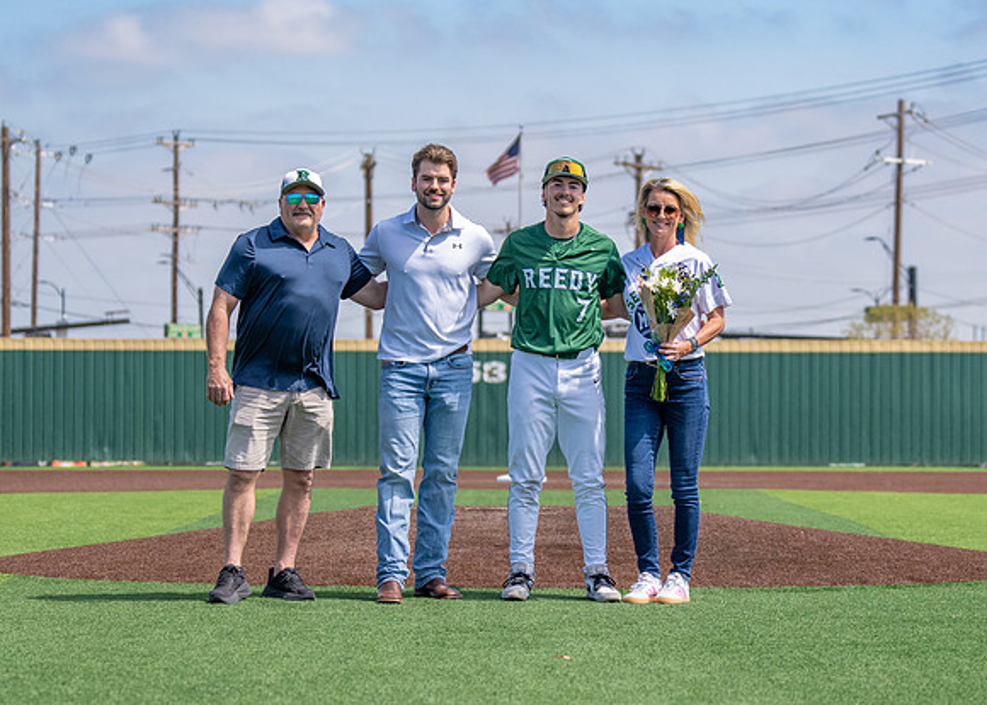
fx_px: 3471
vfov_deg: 11.6
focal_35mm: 124
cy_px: 401
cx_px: 552
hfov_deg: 16.2
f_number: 2.8
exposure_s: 1/1600
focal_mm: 70
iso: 100
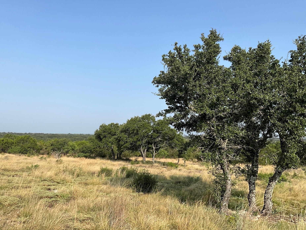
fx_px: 283
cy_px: 115
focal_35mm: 32
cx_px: 137
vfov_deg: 44.2
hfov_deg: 56.7
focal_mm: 3
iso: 25
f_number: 1.8
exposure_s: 1/2058
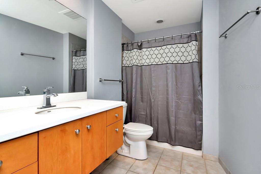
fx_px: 120
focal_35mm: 16
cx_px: 130
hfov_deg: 95.0
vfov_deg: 72.1
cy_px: 87
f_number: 9
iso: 640
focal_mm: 11
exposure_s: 1/80
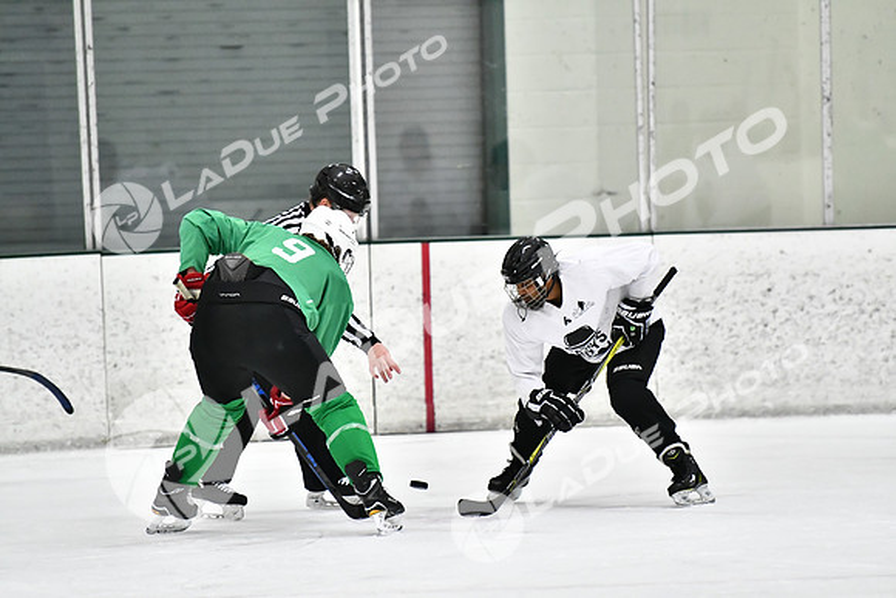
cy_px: 299
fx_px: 7468
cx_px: 448
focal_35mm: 300
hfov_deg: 6.9
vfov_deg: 4.6
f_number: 2.8
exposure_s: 1/1250
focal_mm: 200
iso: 5000
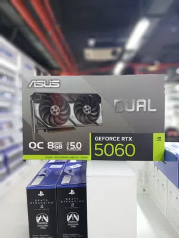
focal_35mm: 26
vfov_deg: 67.3
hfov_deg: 53.1
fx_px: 179
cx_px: 90
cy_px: 119
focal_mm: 3.98
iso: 250
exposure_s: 1/33.3
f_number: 1.8
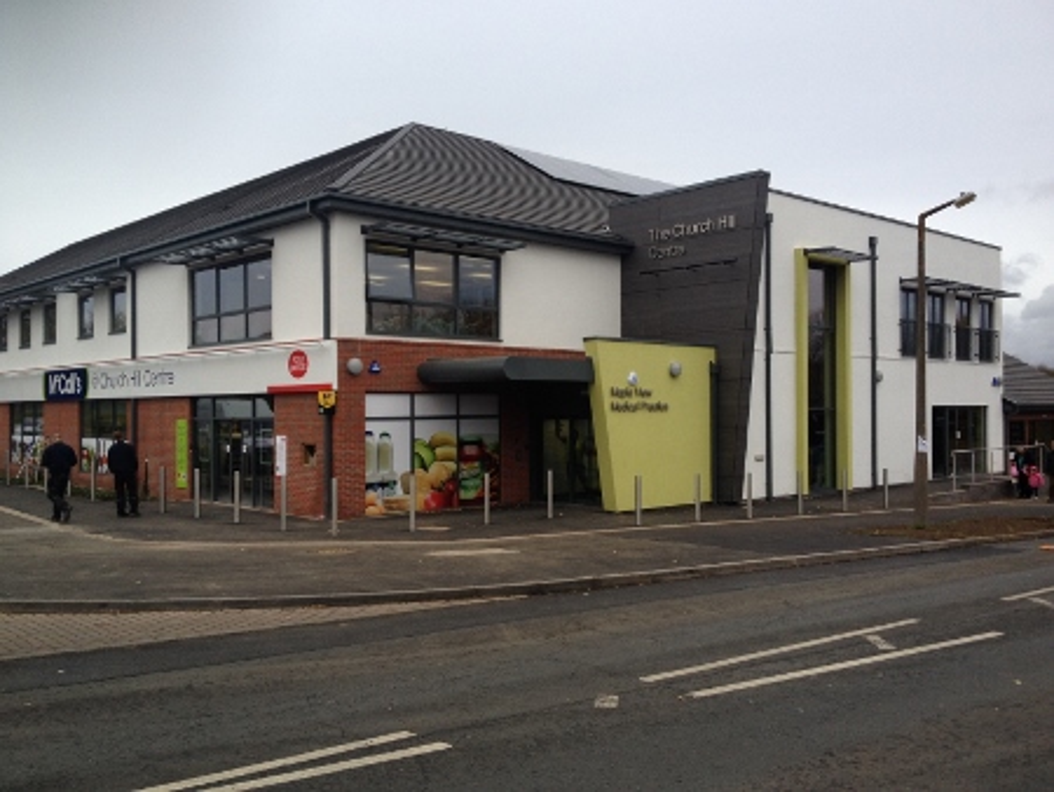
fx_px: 1066
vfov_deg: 40.7
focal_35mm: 35
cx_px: 527
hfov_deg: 52.6
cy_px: 396
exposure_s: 1/240
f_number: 2.4
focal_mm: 4.28
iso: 50
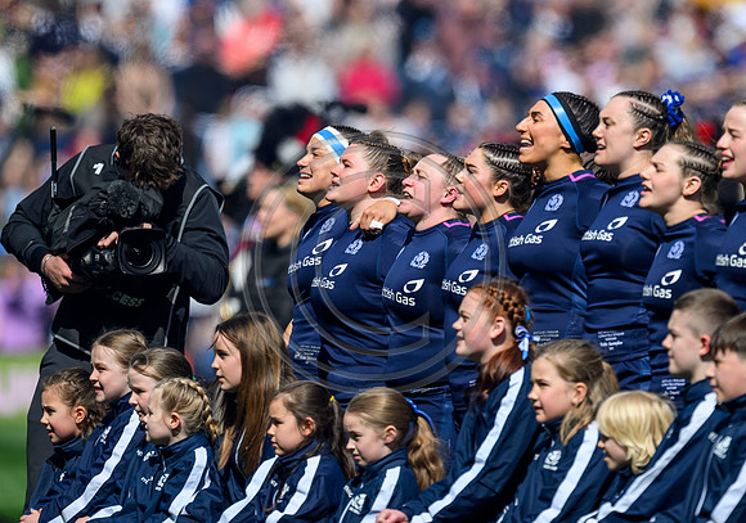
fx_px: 15377
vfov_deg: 2.0
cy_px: 194
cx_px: 416
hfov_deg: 2.8
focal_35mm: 730
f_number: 5
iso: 500
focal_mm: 560
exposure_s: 1/5000
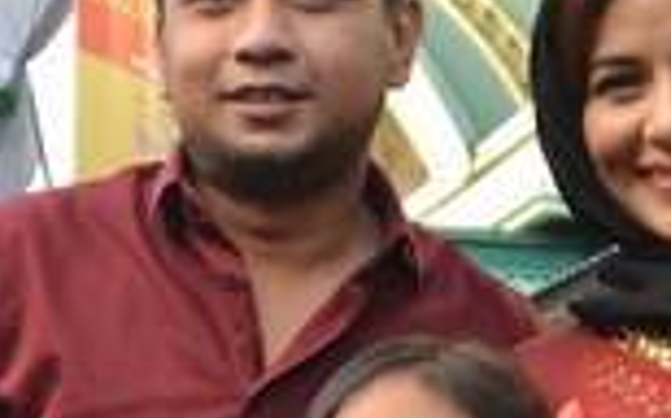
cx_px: 396
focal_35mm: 73
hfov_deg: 28.2
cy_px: 392
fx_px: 1334
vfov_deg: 17.5
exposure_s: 1/320
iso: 400
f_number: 3.5
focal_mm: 18
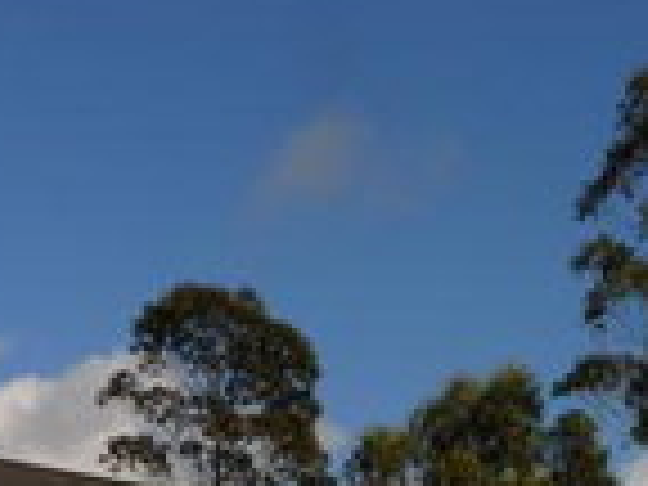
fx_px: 2677
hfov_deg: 13.7
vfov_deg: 10.0
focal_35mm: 143
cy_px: 742
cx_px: 76
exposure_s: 1/400
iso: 100
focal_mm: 7.1
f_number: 8
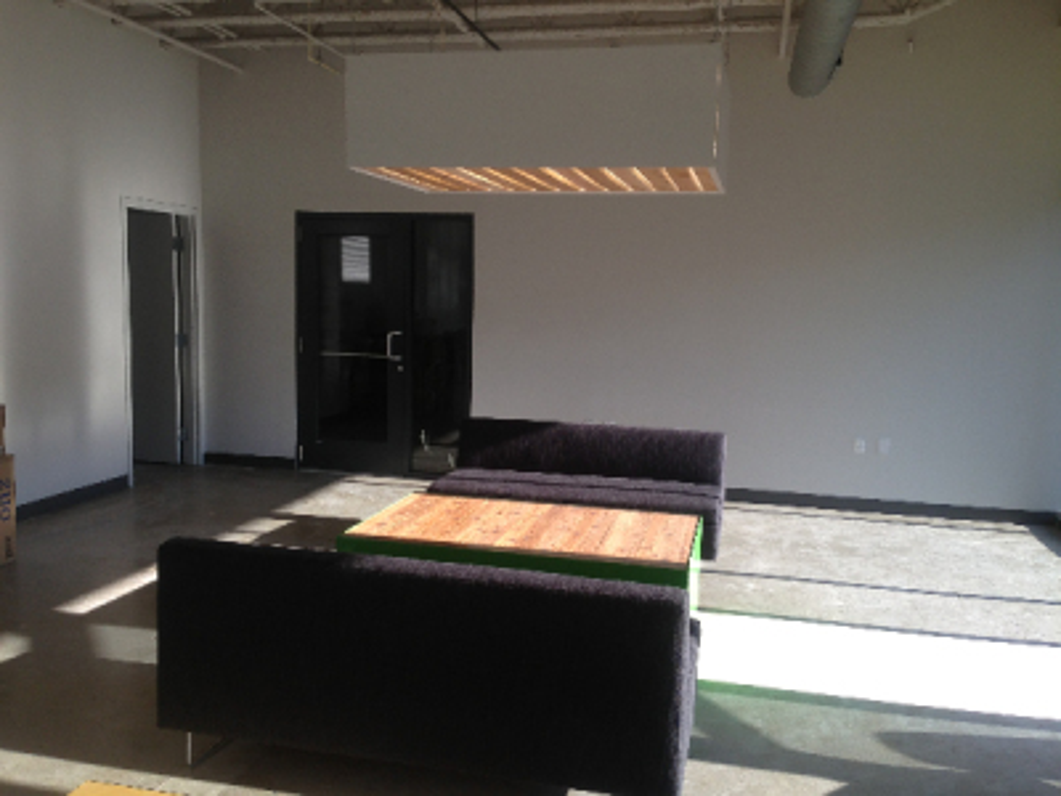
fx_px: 1011
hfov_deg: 55.4
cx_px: 530
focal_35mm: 33
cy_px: 398
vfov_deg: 42.9
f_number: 2.4
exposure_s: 1/155
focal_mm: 4.13
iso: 50
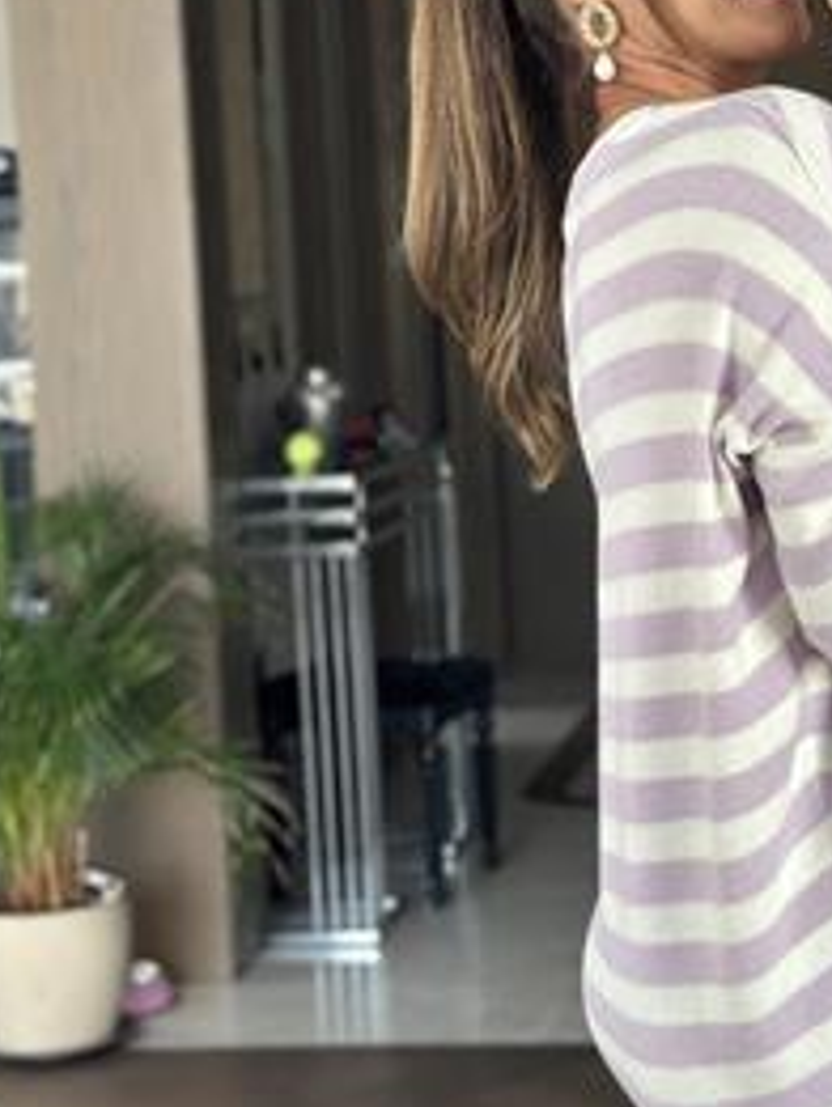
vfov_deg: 21.1
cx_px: 777
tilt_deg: -16.5
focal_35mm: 93
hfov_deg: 15.7
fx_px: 2978
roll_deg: +0.4
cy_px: 471
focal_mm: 6.86
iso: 125
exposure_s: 1/60
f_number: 1.78
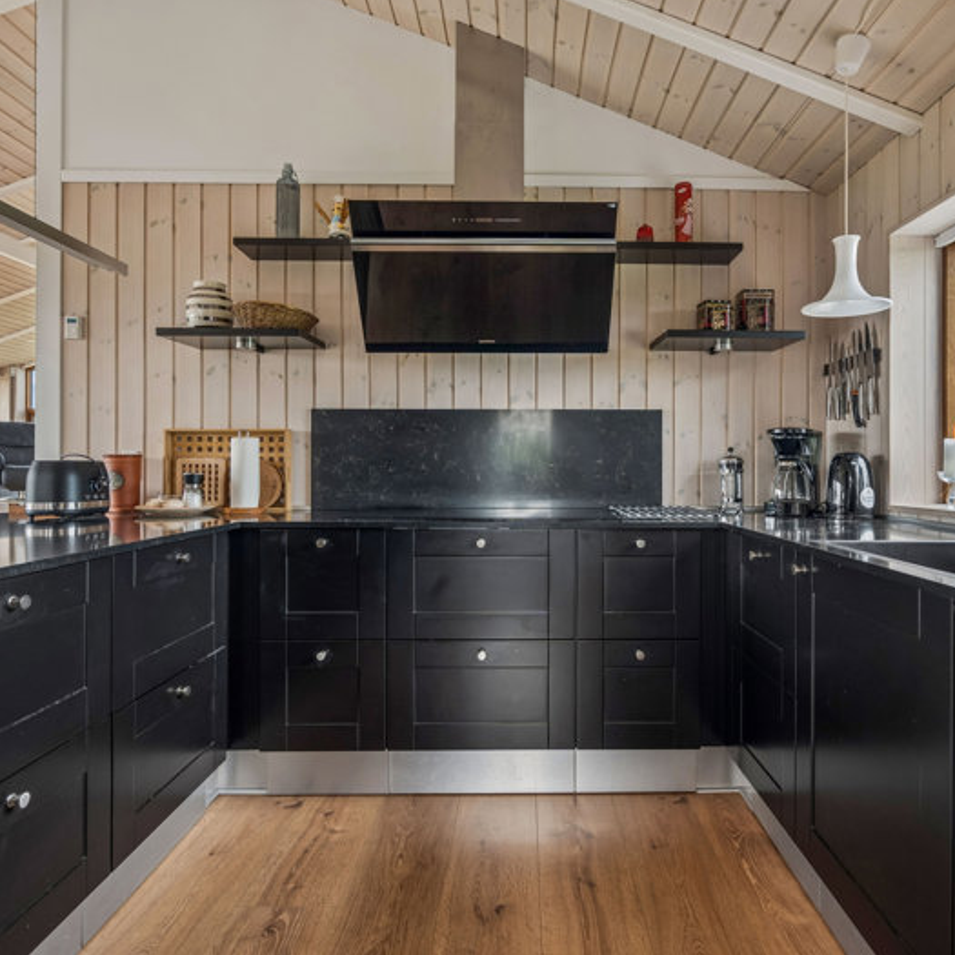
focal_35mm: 22
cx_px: 538
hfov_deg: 69.3
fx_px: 687
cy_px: 479
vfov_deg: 69.6
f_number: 4
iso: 400
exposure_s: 1/160
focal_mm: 17
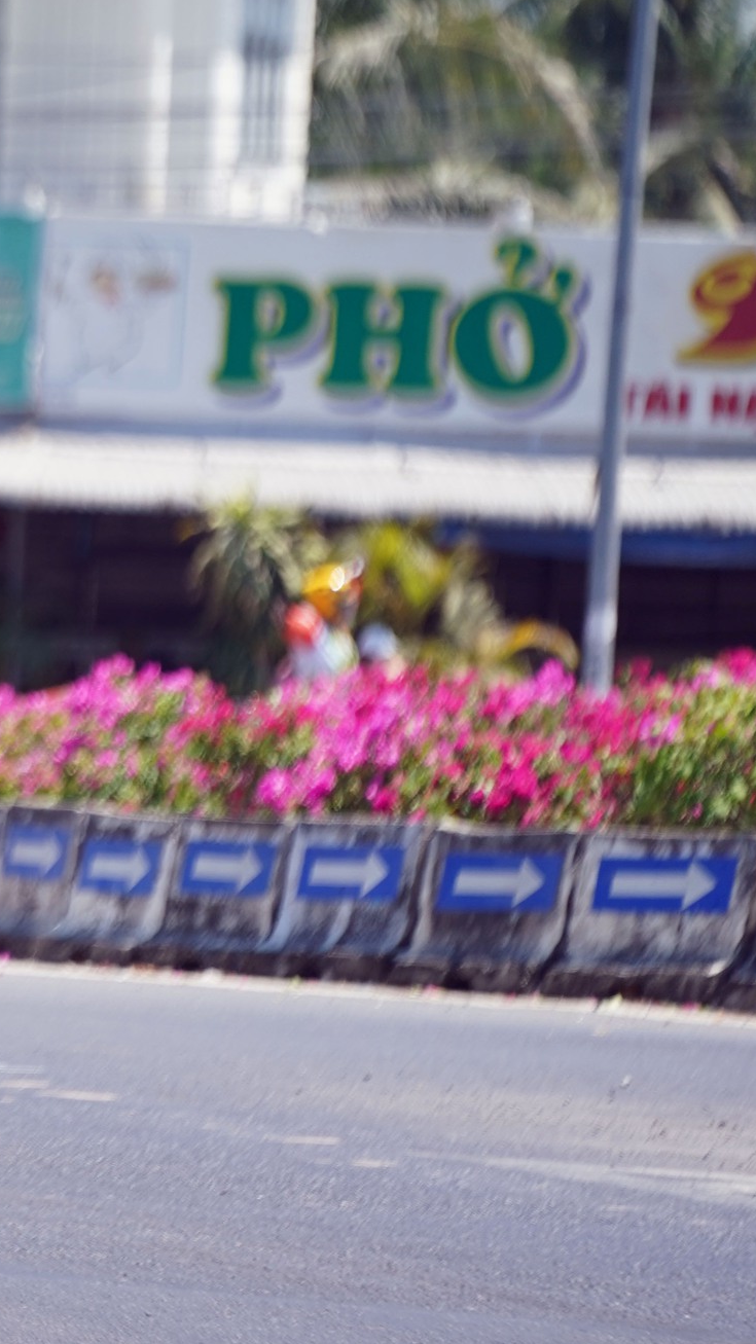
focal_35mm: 398
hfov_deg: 3.0
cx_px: -443
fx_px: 14186
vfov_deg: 5.4
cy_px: 595
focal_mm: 194
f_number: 2.8
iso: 250
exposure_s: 1/2000
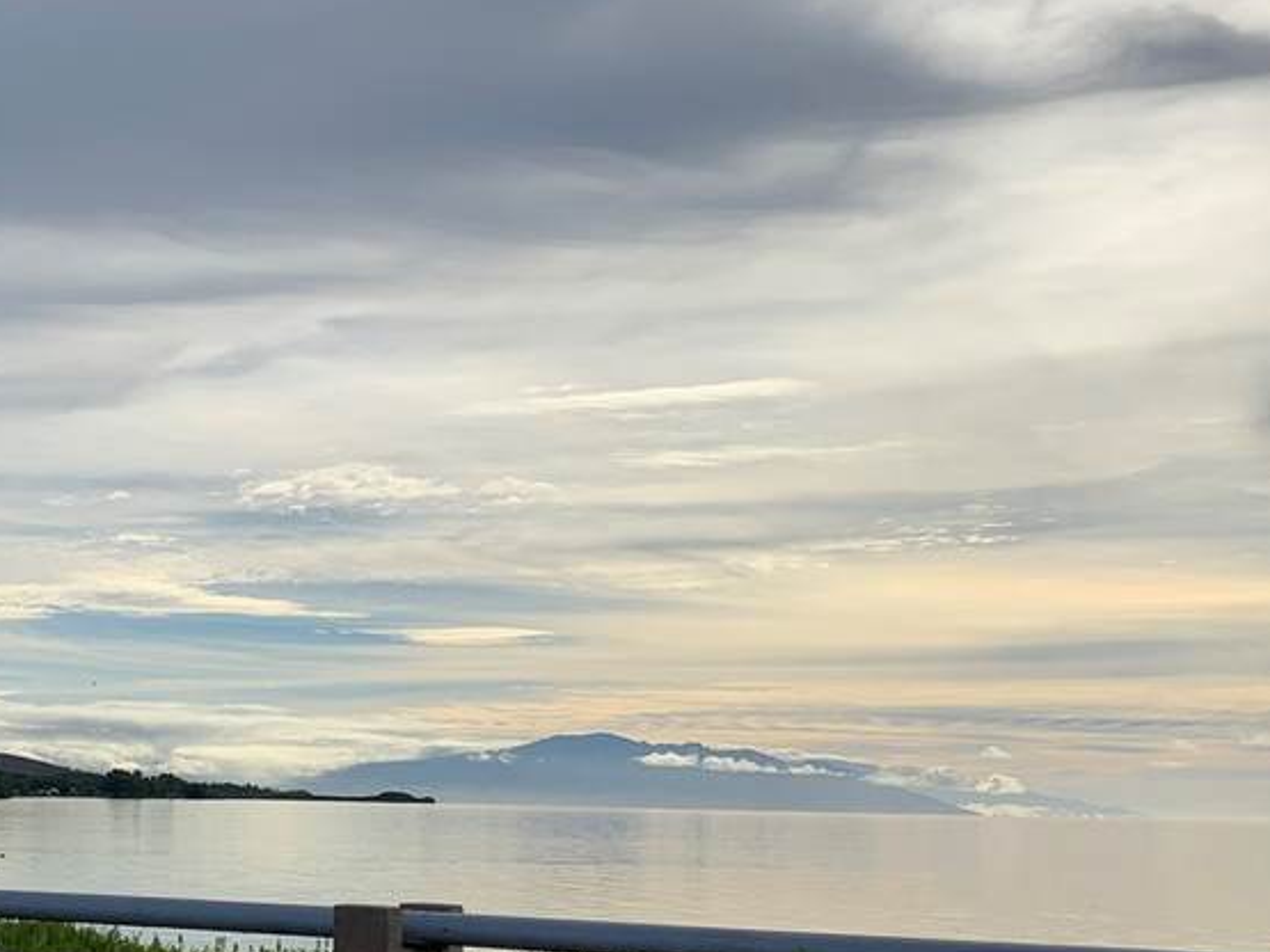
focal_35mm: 60
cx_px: 96
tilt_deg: +1.6
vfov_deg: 24.2
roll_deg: -0.6
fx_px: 2201
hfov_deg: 30.6
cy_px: 671
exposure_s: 1/5714
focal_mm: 4.25
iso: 25
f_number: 1.8
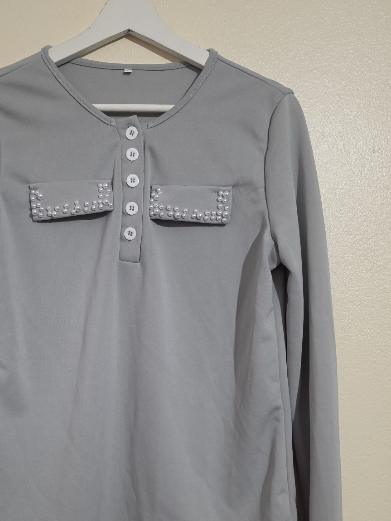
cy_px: 322
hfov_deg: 43.3
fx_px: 482
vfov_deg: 56.2
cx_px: 120
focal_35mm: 32
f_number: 1.4
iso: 640
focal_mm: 6.5
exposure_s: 1/101
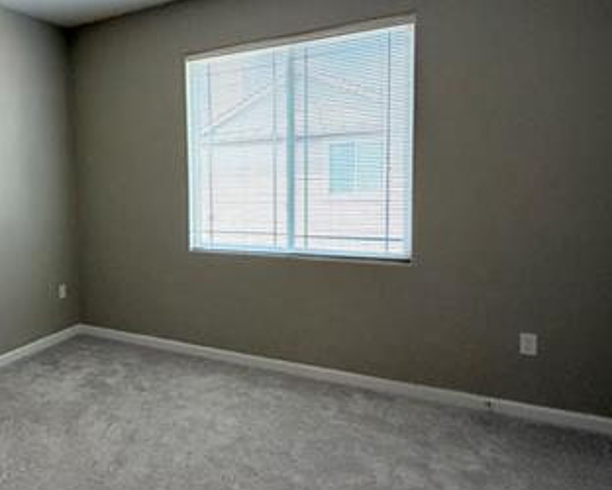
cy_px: 220
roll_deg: +1.5
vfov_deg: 51.5
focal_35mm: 28
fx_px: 507
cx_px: 126
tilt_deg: -3.3
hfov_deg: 57.7
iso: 200
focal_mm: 2.22
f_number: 2.2
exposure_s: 1/121
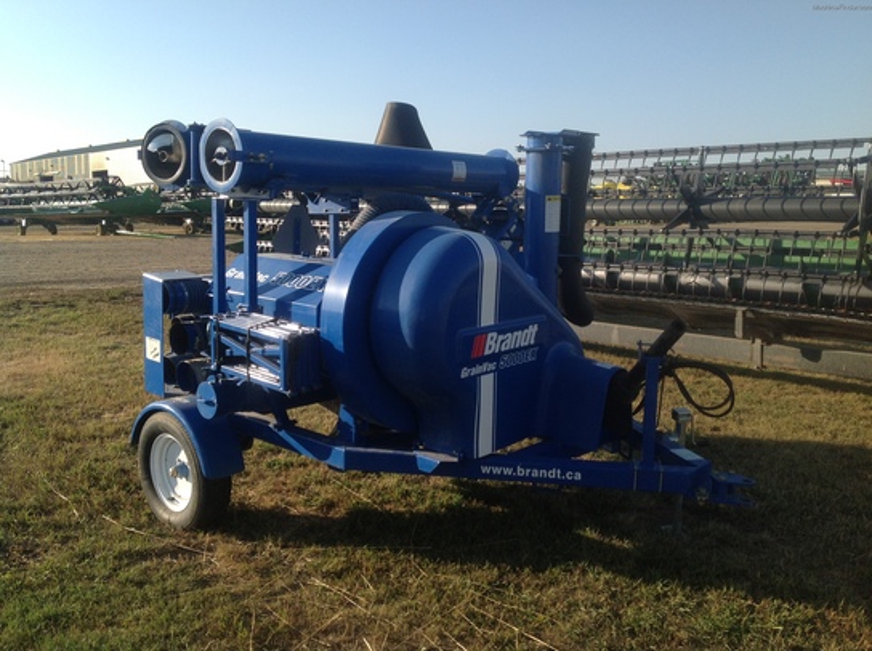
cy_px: 326
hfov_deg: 52.7
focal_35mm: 35
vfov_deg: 40.6
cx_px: 436
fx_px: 880
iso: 50
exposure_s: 1/1120
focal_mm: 4.28
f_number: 2.4
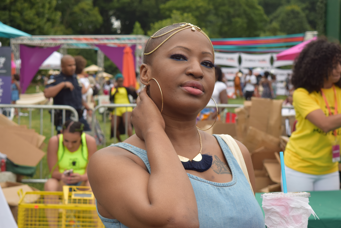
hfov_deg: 29.2
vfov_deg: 19.7
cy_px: 114
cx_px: 170
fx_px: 654
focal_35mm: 69
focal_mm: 46
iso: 400
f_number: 6.3
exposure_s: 1/160
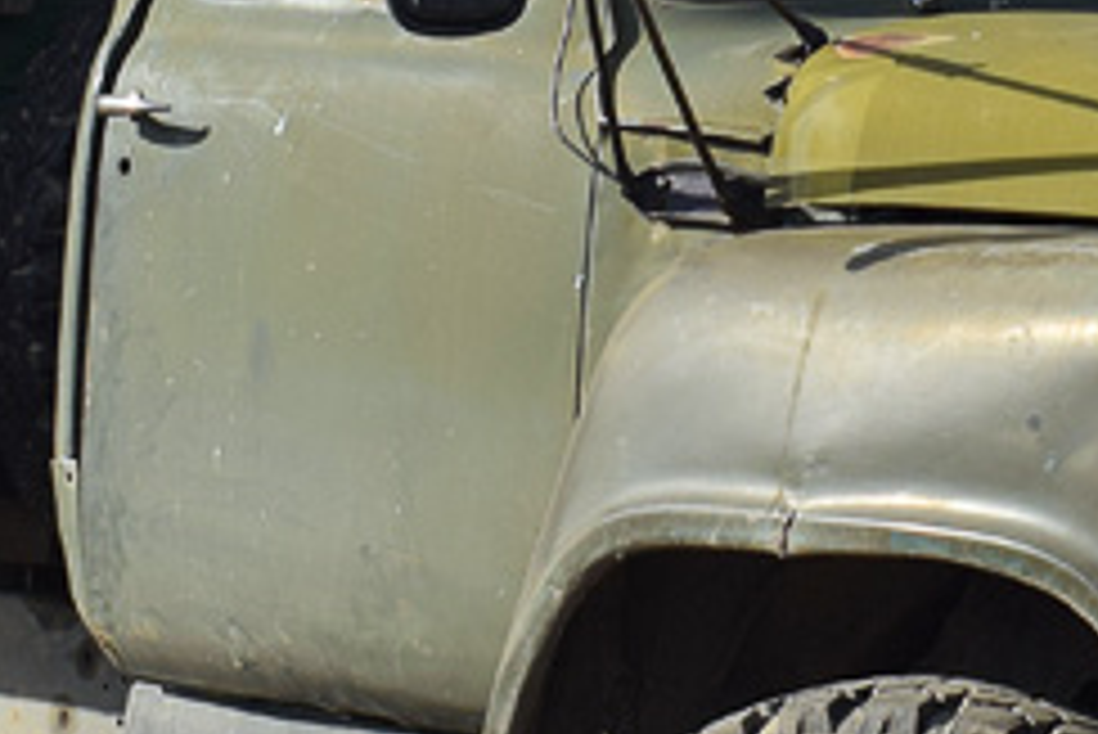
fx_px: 5629
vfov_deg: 7.4
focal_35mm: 184
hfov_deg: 11.1
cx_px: 999
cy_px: 95
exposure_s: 1/640
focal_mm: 25
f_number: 5.6
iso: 100
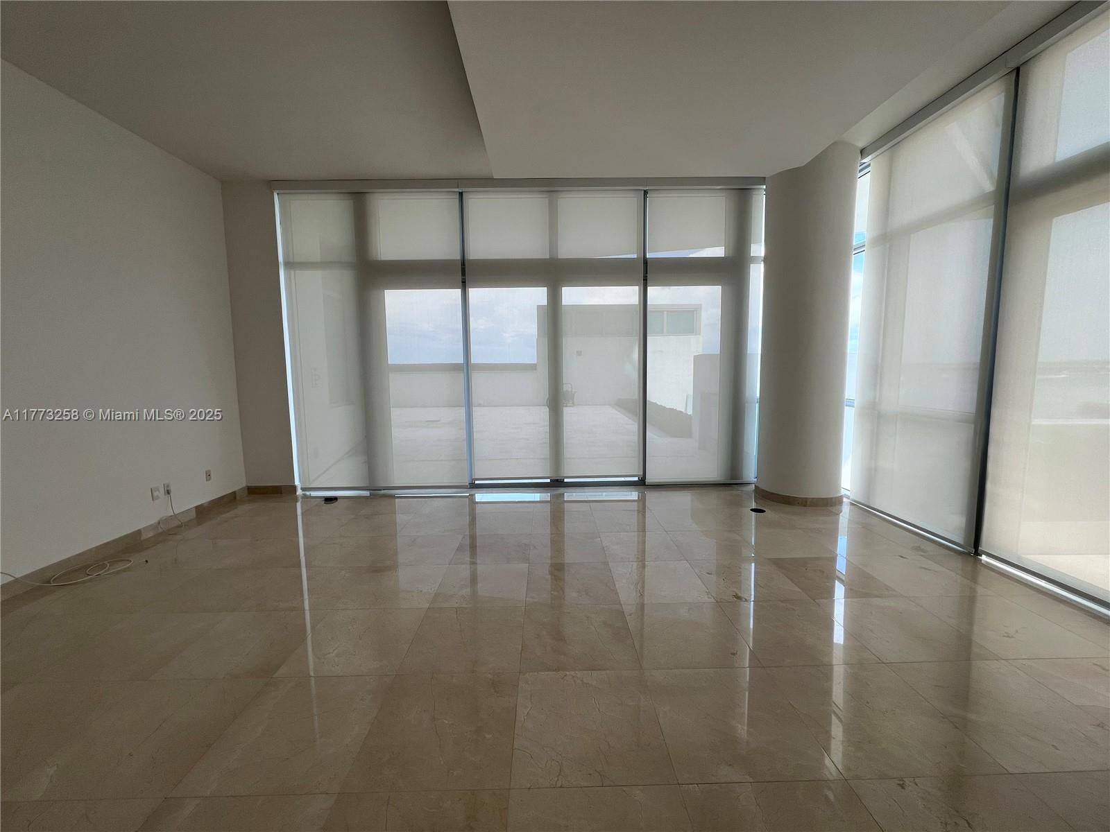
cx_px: 555
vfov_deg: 89.9
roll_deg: +0.9
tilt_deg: -5.4
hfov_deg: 106.2
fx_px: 417
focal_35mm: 13
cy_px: 416
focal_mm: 1.57
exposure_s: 1/238
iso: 32
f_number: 1.8
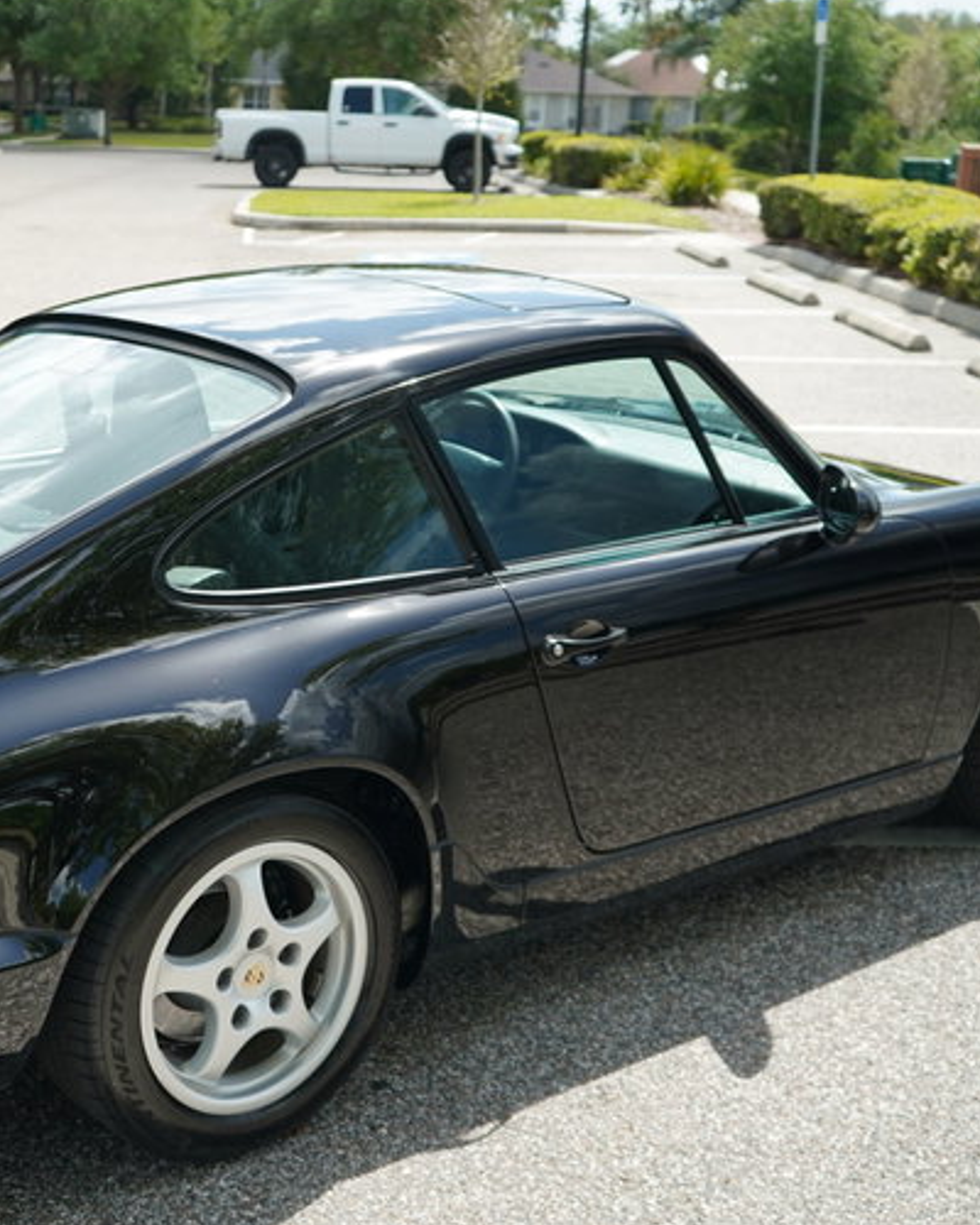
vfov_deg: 38.0
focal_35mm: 49
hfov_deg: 30.4
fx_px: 1777
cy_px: 610
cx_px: 268
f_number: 4
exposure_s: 1/160
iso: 200
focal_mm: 34
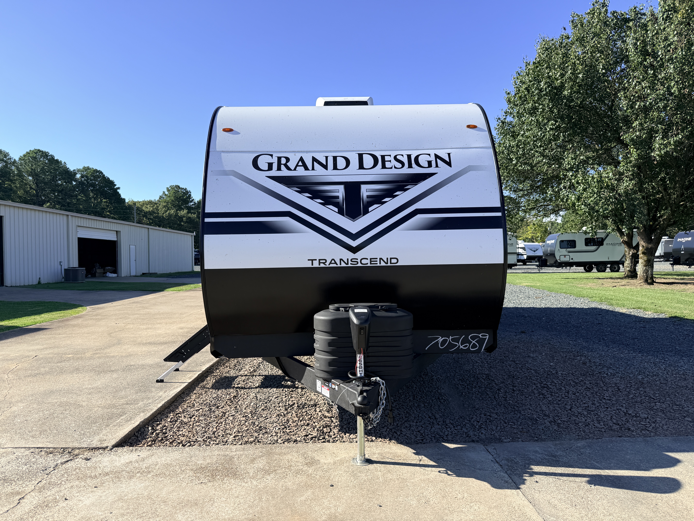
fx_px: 481
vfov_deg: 56.8
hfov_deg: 71.6
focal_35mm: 24
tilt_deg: +0.2
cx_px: 347
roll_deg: +0.4
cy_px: 260
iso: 80
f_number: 1.78
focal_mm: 6.76
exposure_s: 1/2907
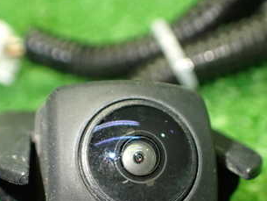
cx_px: 137
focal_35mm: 63
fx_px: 486
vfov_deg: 22.8
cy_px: 172
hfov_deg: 30.7
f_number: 2.4
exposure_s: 1/125
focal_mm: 5.79
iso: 800
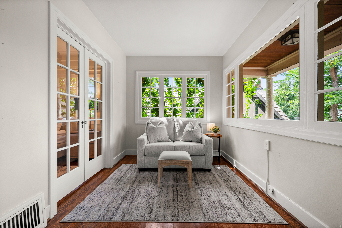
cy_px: 114
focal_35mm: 14
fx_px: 133
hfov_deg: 104.3
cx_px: 171
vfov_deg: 81.1
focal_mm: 14
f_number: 7.1
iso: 500
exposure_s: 1/20
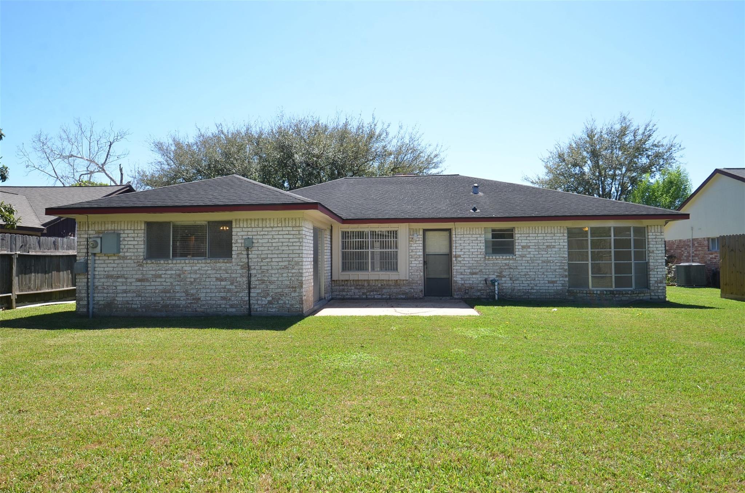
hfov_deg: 85.5
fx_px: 403
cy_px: 246
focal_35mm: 20
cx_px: 372
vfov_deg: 63.0
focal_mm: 13
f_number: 9
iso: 320
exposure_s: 1/320
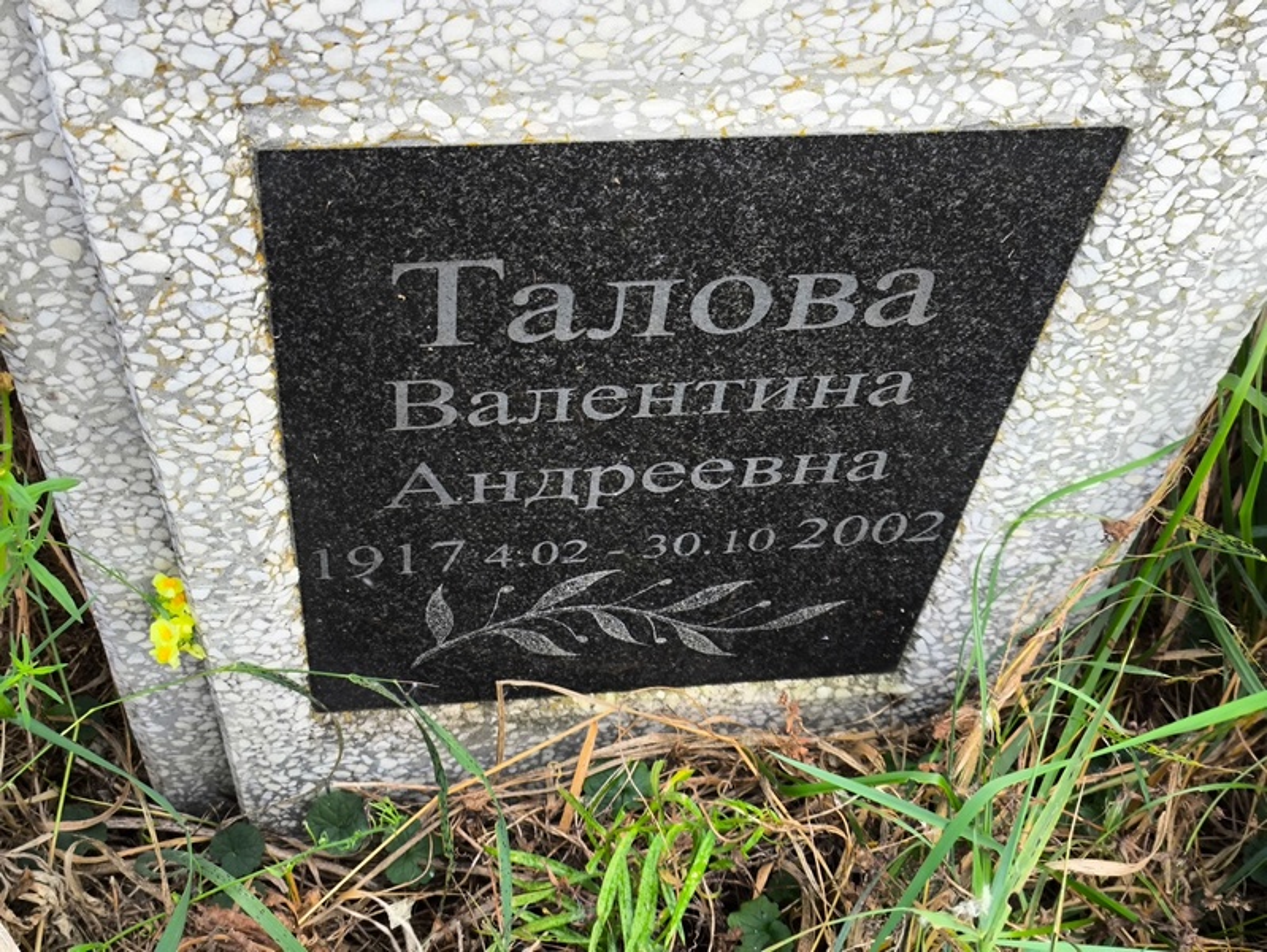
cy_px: 476
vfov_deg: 29.1
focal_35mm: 50
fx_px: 1831
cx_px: 634
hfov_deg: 38.2
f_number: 1.7
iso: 64
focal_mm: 4.71
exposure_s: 1/120
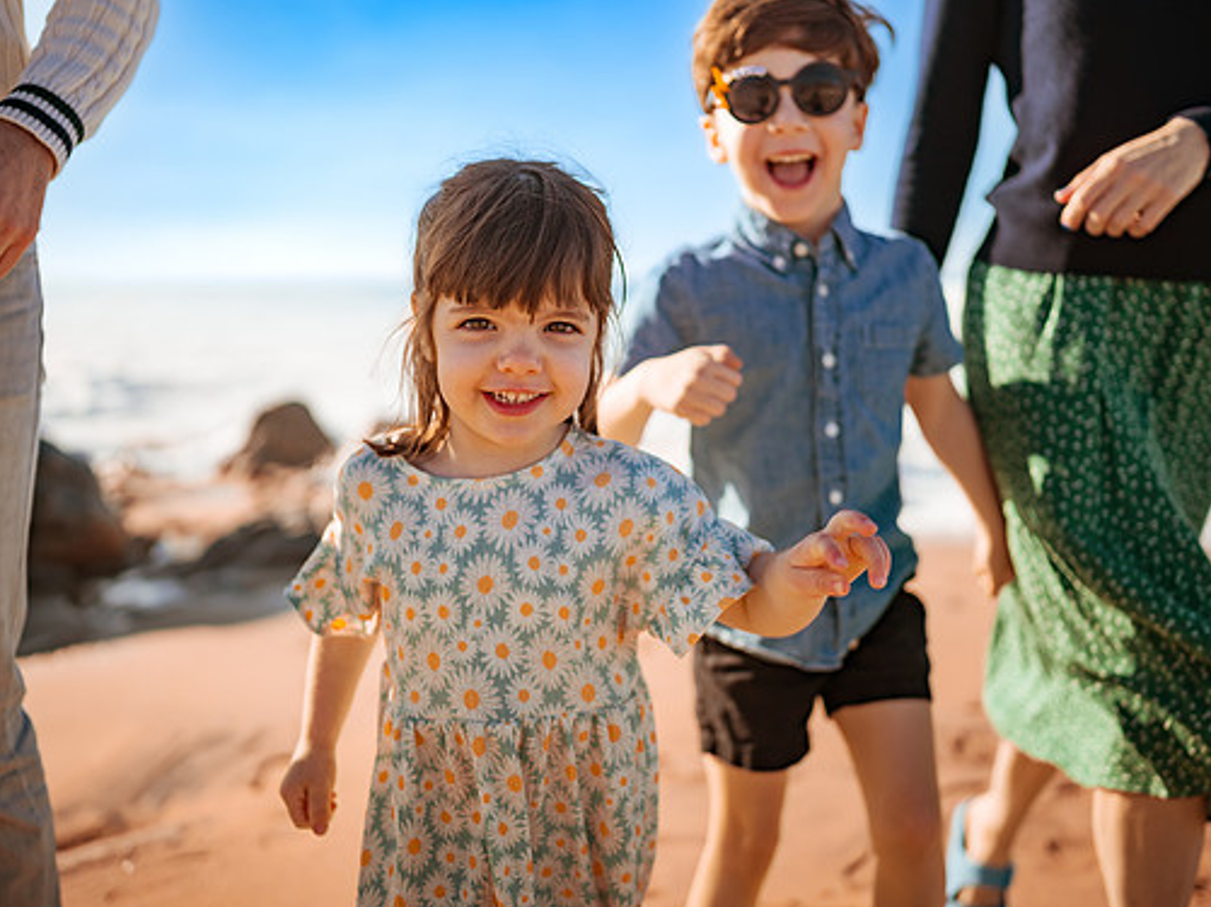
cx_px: 619
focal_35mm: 39
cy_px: 463
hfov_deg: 47.9
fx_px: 1363
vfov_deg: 36.8
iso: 100
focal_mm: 35
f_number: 1.8
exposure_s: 1/8000
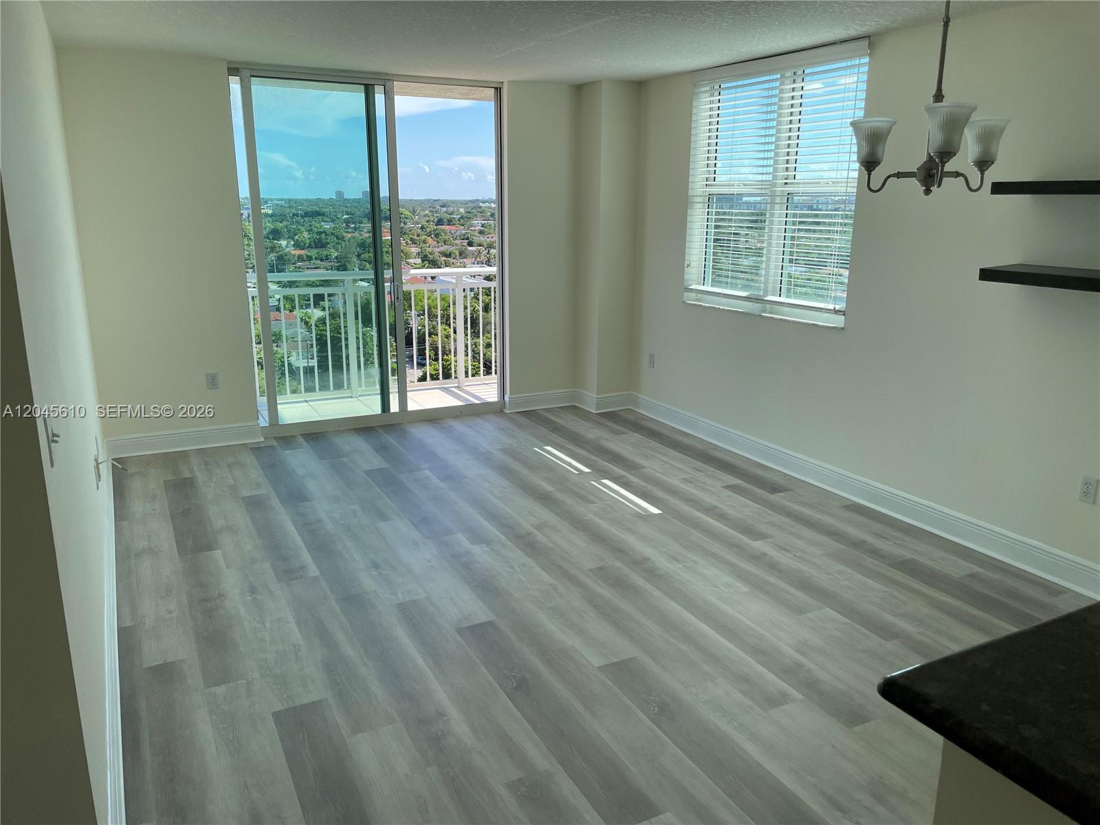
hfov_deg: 67.3
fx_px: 826
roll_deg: +0.1
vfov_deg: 53.1
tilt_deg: -13.3
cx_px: 550
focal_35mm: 26
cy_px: 412
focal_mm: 4.2
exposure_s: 1/988
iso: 32
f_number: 1.6
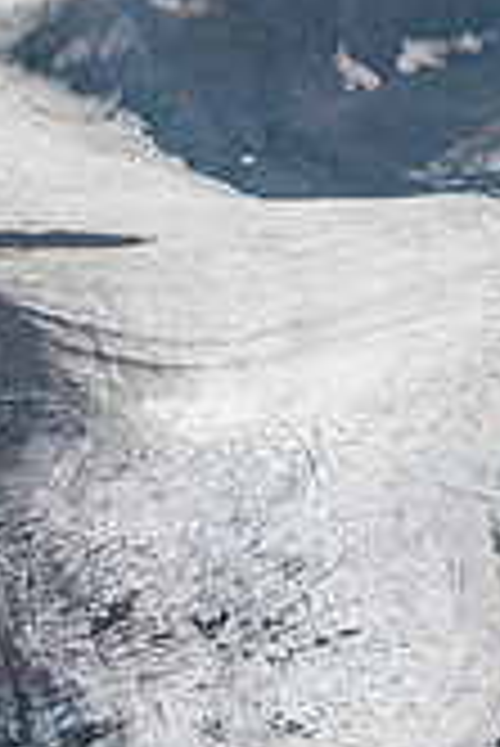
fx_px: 4677
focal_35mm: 225
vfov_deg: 9.0
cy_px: 886
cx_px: 149
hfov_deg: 6.1
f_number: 5.6
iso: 320
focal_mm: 55
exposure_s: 1/550
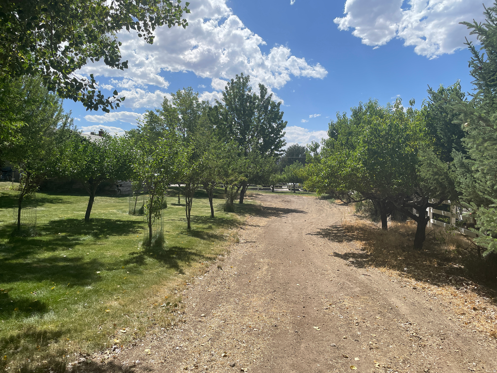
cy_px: 186
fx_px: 373
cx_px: 248
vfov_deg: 53.1
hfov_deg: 67.3
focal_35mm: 26
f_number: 1.6
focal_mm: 4.2
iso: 32
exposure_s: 1/4464
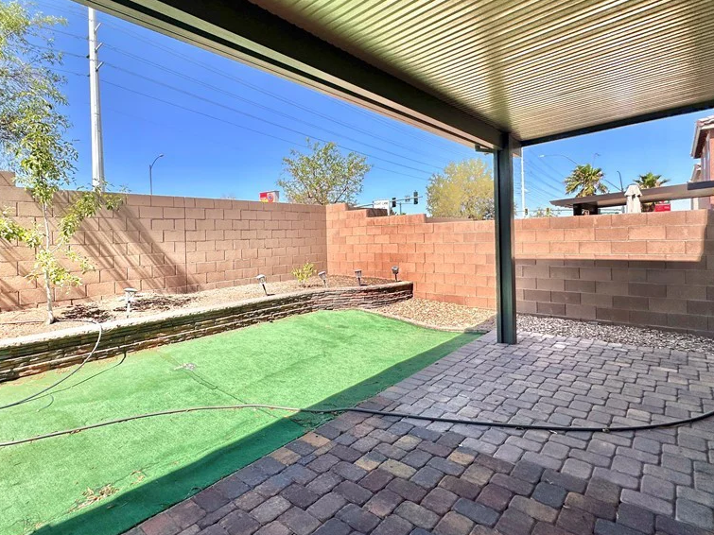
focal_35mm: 19
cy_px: 242
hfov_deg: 84.2
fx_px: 392
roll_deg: +0.9
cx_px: 311
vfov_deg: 68.5
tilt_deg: -1.5
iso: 50
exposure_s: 1/1795
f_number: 2.2
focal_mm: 2.22
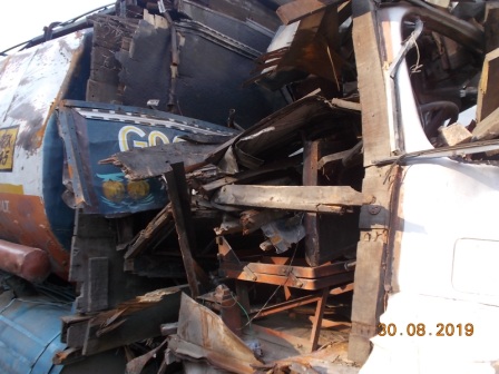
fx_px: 490
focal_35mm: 34
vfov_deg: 41.8
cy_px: 187
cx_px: 250
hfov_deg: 54.0
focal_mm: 6
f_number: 3.6
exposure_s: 1/100
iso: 80
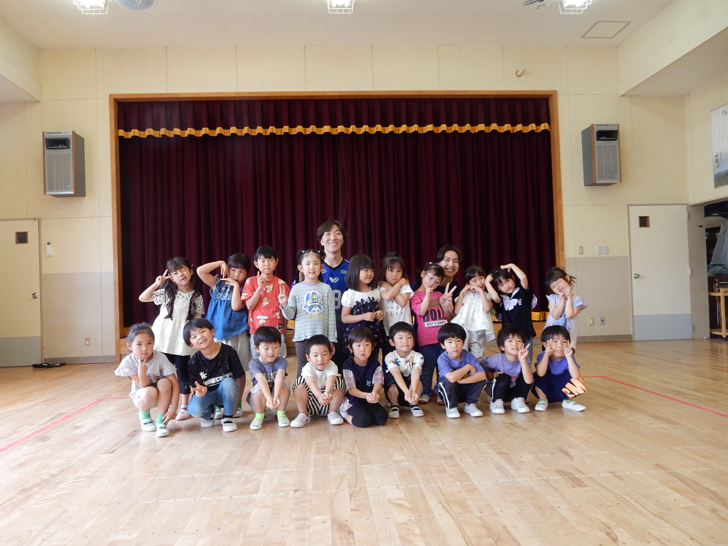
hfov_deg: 69.4
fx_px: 526
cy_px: 273
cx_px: 364
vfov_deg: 54.9
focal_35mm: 25
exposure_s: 1/30
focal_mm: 4.5
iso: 220
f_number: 3.7
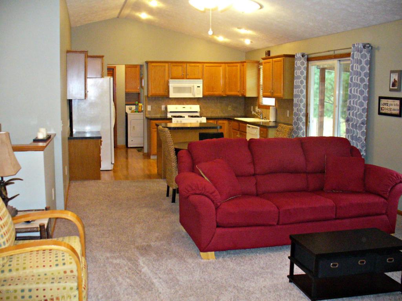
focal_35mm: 37
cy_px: 150
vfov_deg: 38.7
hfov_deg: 50.1
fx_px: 430
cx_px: 201
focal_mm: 6.1
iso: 400
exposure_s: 1/30
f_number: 2.8
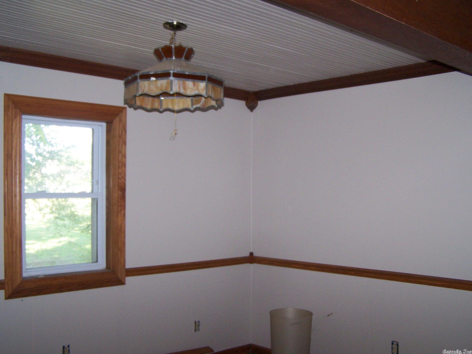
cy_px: 177
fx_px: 518
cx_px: 236
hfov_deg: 49.0
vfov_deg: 37.7
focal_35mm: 38
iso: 140
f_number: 2.8
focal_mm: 6.3
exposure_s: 1/60
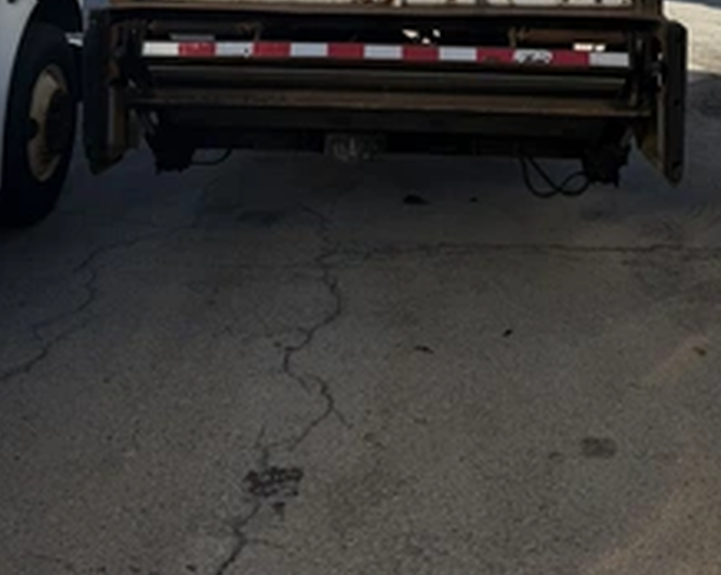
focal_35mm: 43
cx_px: 384
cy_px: -76
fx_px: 917
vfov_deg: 30.7
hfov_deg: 42.9
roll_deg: -1.0
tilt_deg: -4.5
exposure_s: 1/4975
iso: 80
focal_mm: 6.76
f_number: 1.78
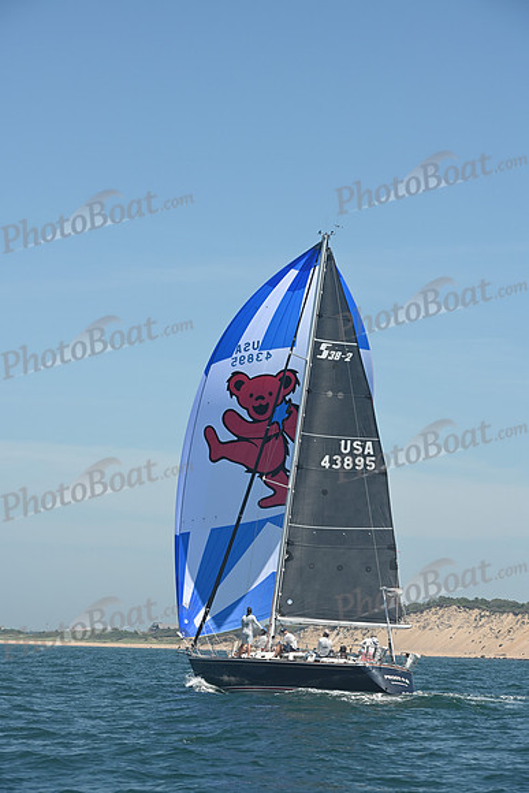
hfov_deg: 12.2
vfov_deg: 18.3
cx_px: 264
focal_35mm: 112
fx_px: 2467
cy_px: 396
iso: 320
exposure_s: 1/1000
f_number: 8
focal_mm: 112
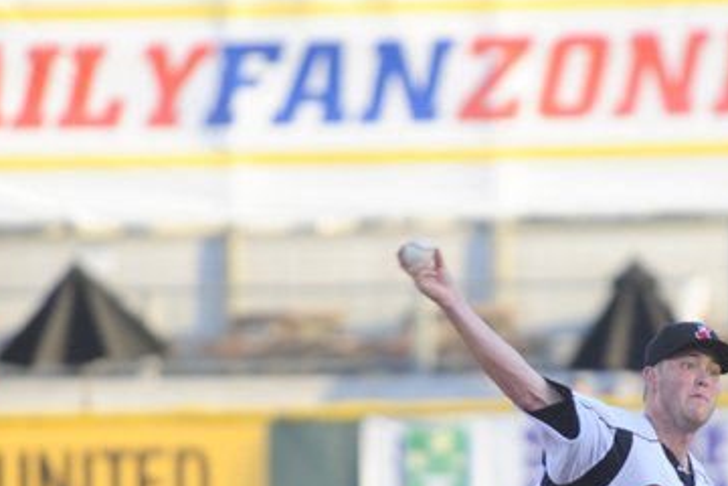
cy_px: 465
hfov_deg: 3.3
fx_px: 12577
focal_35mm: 622
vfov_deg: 2.2
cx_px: 560
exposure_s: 1/1250
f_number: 4
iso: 1000
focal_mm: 280
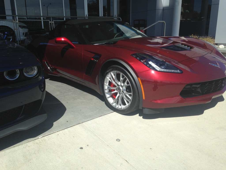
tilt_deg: -15.9
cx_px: 113
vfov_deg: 42.9
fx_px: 215
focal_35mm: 33
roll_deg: +1.6
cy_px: 85
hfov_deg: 55.4
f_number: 2.4
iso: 50
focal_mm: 4.12
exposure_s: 1/1748
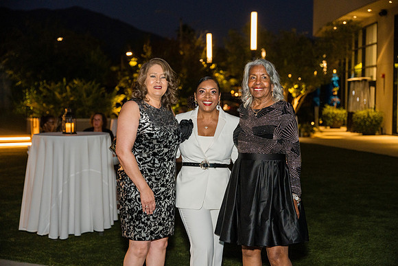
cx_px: 199
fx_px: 583
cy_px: 133
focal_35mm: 53
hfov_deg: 37.7
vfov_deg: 25.7
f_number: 2.8
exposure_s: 1/125
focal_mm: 52.7
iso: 2500
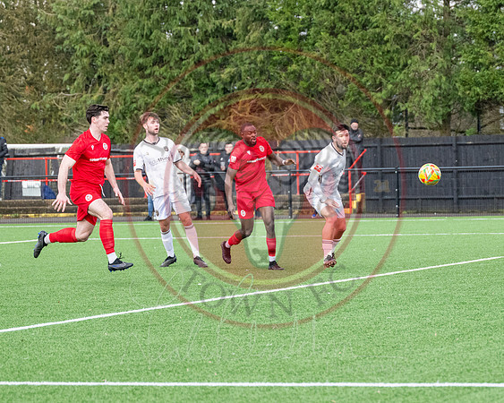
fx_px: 2593
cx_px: 371
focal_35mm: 174
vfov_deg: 8.9
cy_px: 158
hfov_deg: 11.1
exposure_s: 1/1250
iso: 2000
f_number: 4
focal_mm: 100
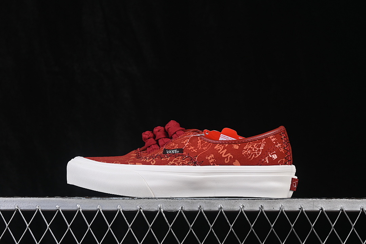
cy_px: 122
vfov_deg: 18.2
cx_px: 183
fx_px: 762
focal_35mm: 75
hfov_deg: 27.0
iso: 160
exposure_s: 1/80
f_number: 8
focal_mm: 50
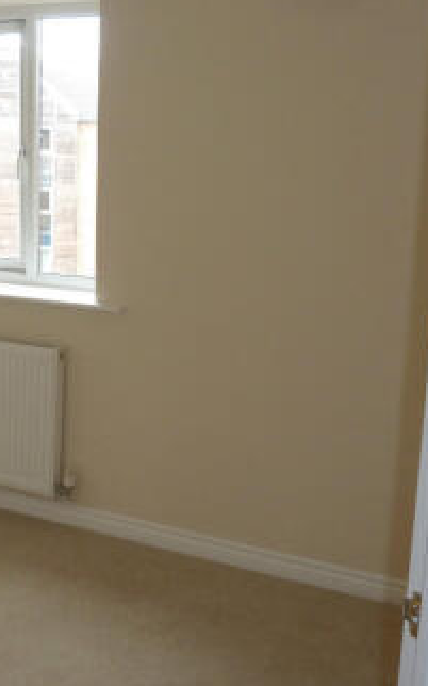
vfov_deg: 41.8
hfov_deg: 26.3
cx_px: 84
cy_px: 338
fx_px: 897
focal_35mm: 48
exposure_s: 1/40
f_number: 3.3
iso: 100
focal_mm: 4.1
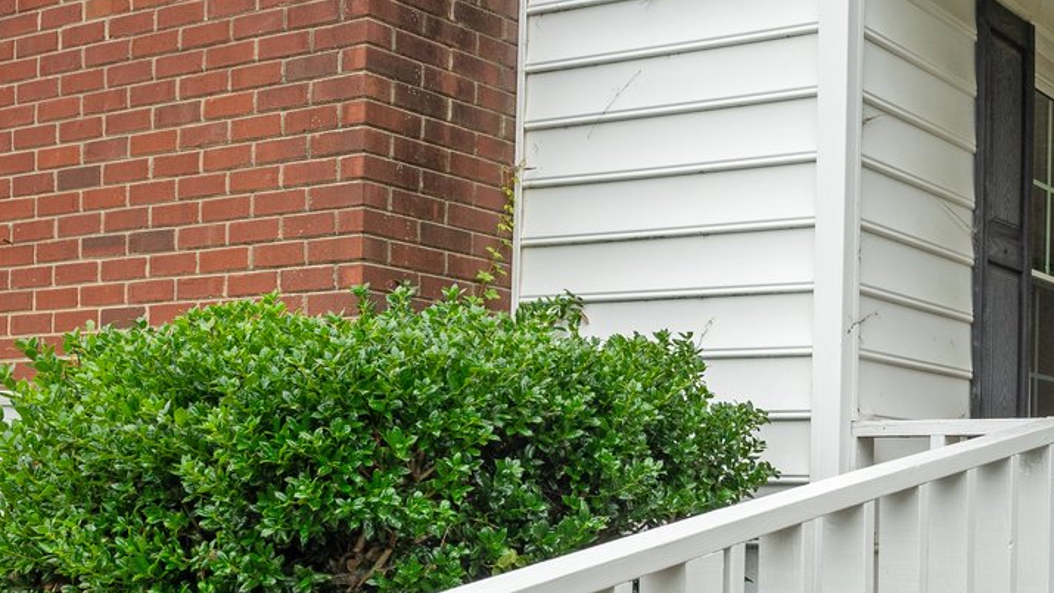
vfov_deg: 19.7
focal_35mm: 60
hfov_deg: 33.2
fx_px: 1677
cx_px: 933
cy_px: 524
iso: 320
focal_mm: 20
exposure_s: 1/200
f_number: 8
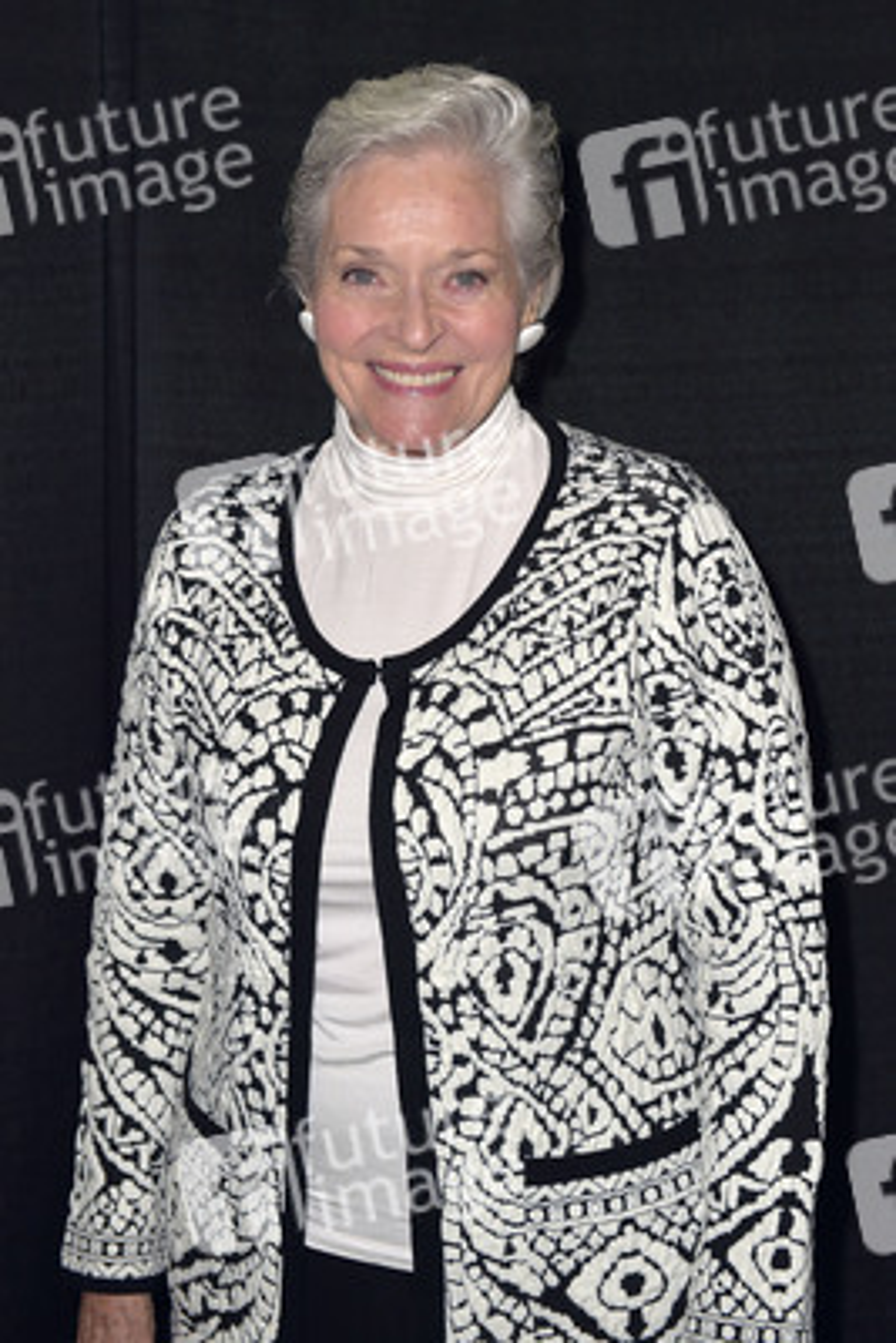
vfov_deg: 34.5
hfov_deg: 23.4
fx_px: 2163
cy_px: 672
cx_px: 448
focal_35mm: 58
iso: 400
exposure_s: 1/320
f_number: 4
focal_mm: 58
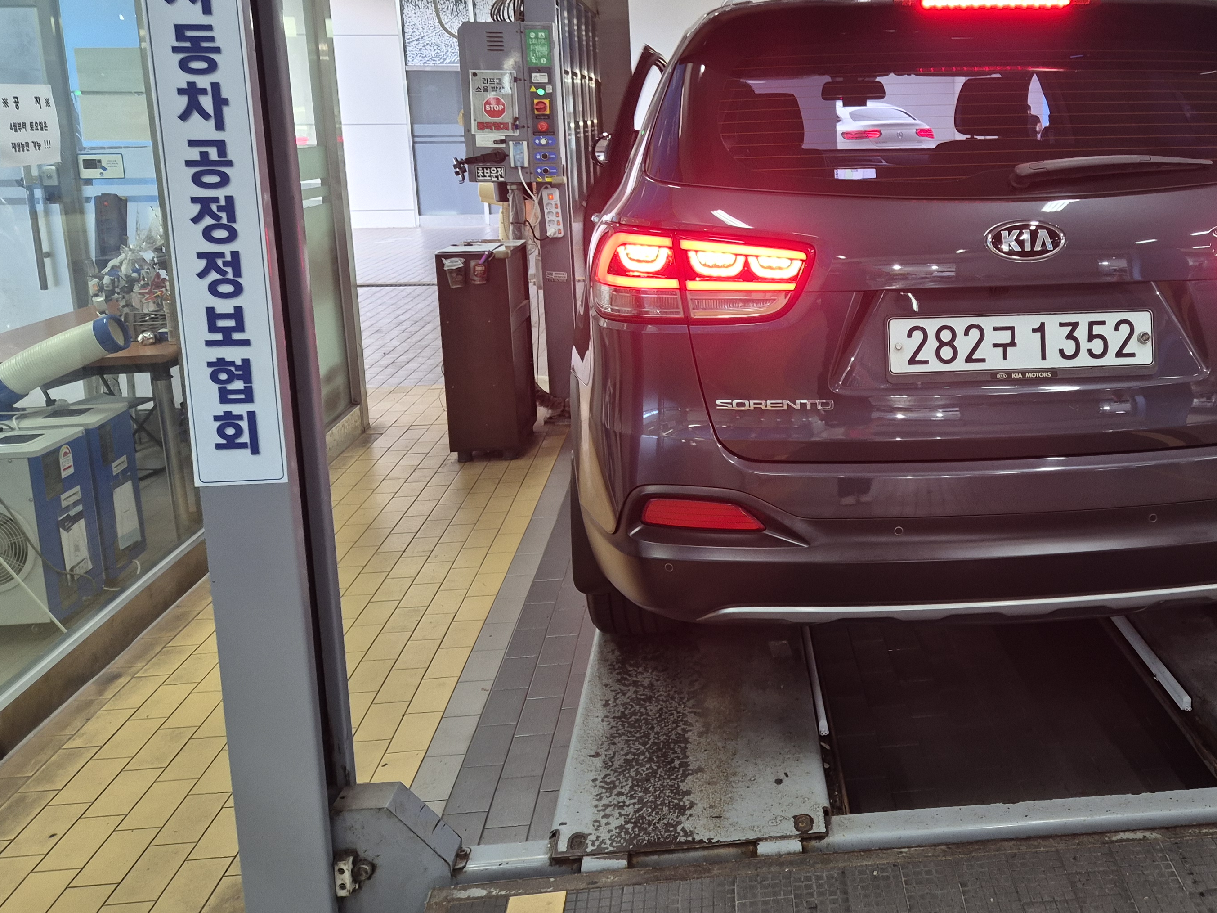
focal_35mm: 34
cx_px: 881
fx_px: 1195
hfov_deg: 52.1
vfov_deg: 41.4
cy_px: 319
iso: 200
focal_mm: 5.4
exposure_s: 1/60
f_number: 1.8
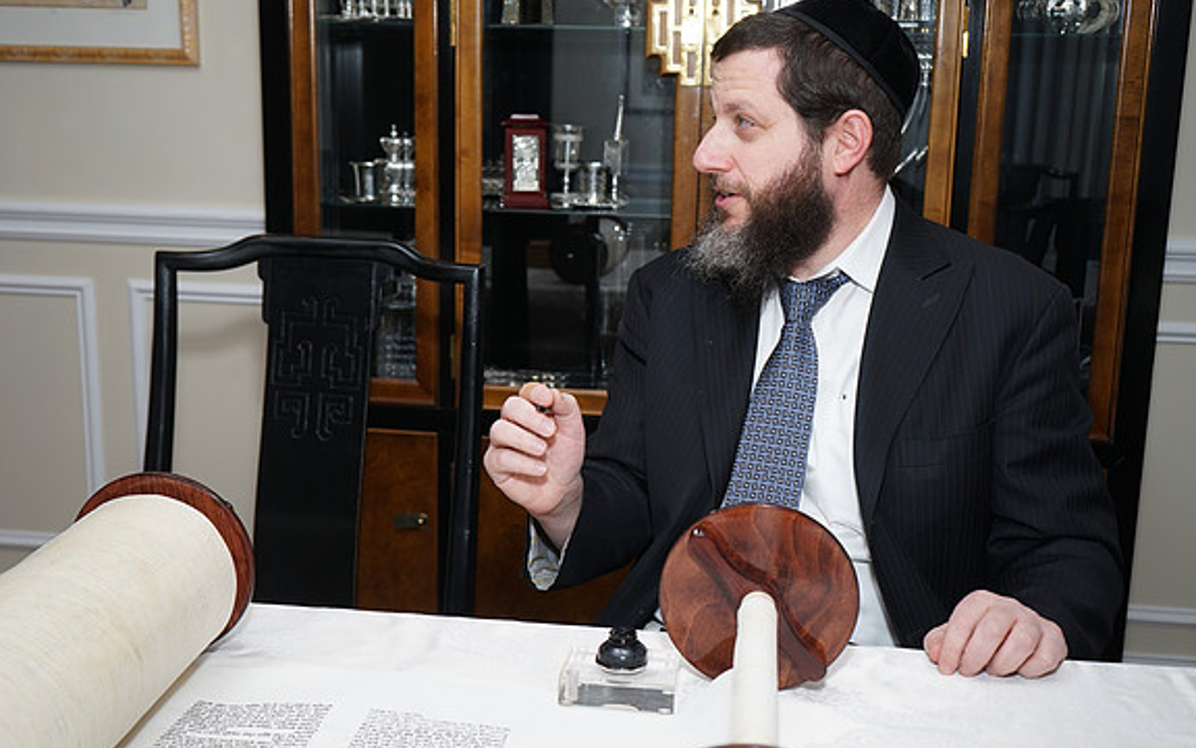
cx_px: 600
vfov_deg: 32.8
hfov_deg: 50.4
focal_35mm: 39
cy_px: 377
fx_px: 1271
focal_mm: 38
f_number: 5.6
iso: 320
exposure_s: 1/80
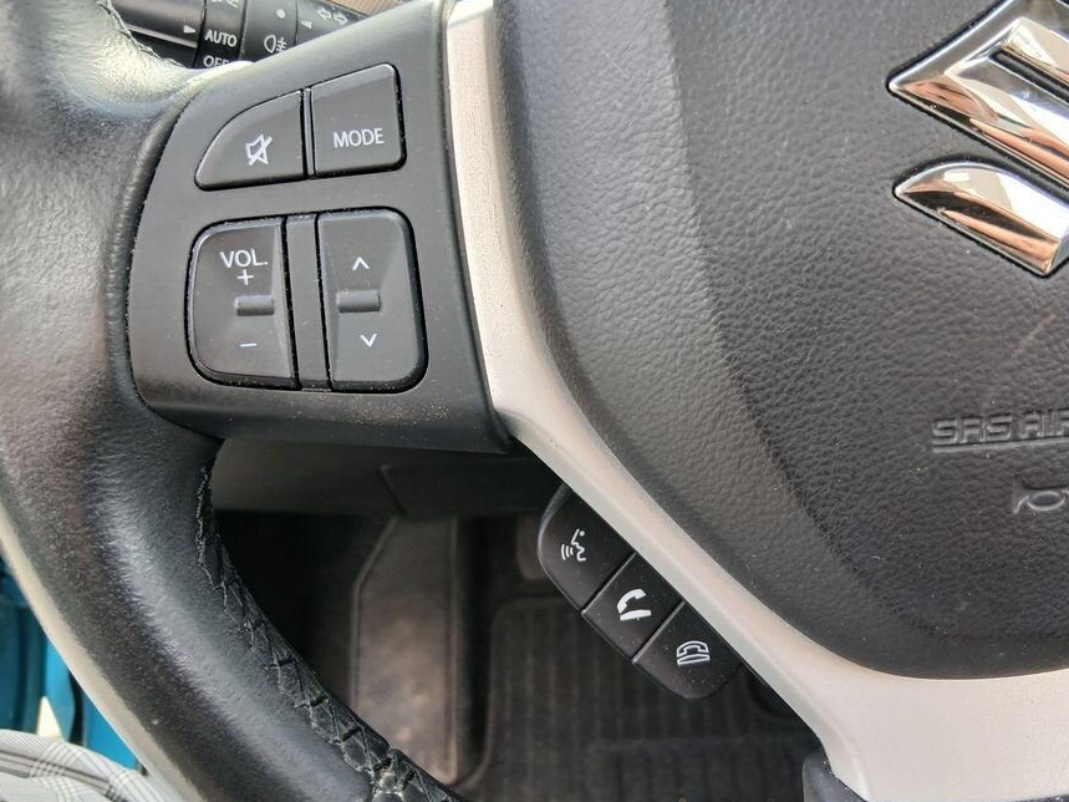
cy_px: 387
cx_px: 612
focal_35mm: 31
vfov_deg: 45.4
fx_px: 957
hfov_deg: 58.1
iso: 50
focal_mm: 3.98
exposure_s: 1/50
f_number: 1.8
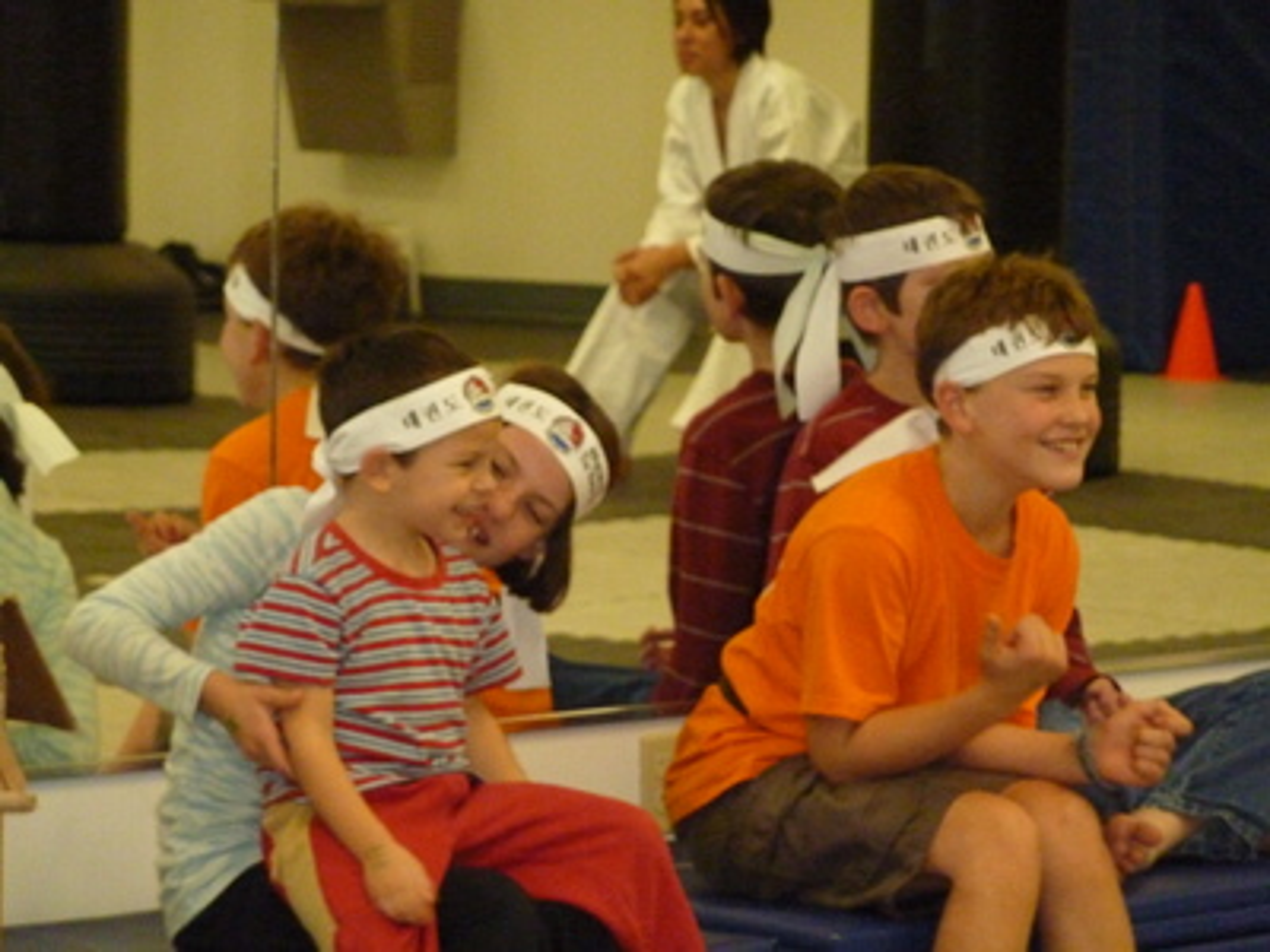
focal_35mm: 225
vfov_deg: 6.6
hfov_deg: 8.8
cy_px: 476
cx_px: 635
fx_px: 8255
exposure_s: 1/50
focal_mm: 37
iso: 1000
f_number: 4.6
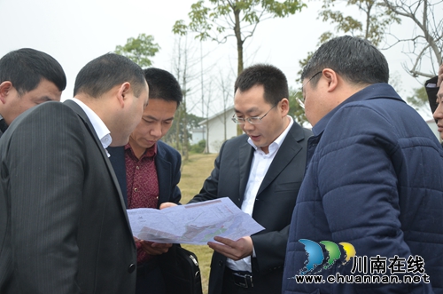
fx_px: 553
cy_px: 147
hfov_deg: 43.7
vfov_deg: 29.7
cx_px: 222
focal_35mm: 45
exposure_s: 1/100
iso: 400
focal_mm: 30
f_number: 5
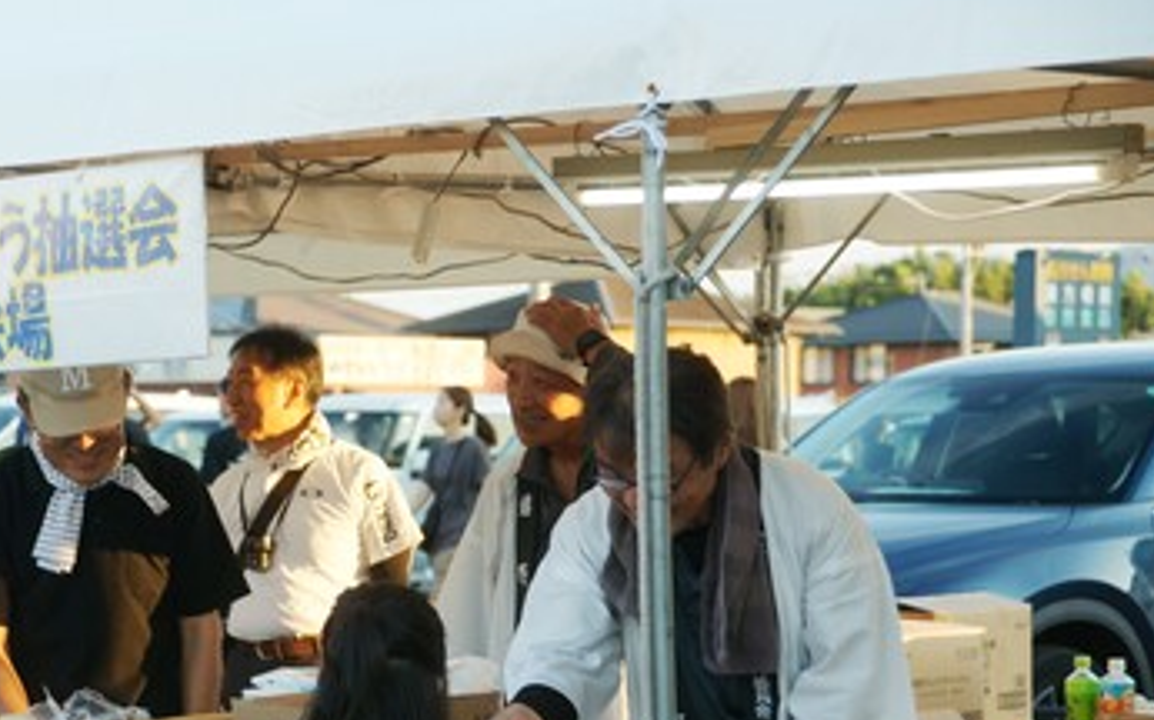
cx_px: 267
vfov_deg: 10.7
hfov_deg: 17.0
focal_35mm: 122
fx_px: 3836
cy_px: 625
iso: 200
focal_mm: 70
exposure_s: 1/100
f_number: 5
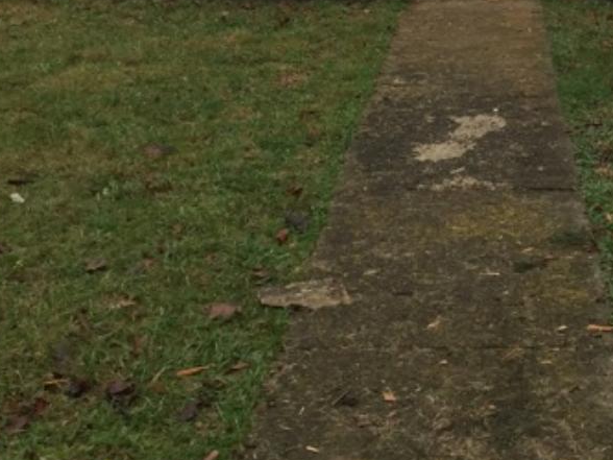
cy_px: -97
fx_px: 1257
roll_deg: -1.3
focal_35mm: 71
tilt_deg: -3.6
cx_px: 486
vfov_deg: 19.5
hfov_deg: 26.9
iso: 50
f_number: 2.2
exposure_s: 1/120
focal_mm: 4.15
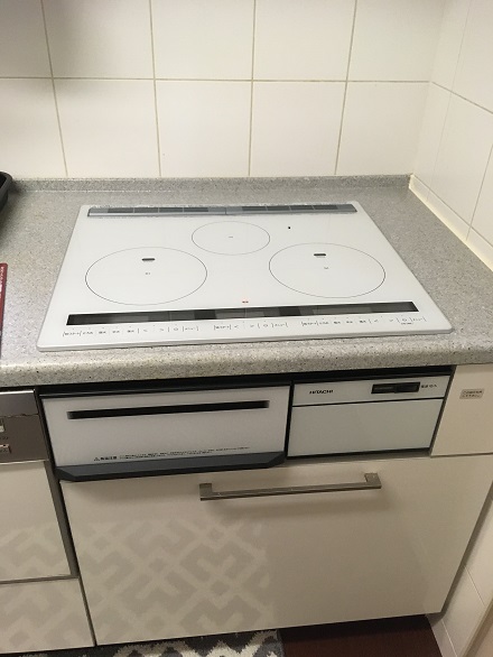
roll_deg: -1.3
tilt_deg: -34.5
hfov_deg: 48.3
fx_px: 550
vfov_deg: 61.6
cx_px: 246
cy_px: 328
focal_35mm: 29
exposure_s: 1/30
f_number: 2.2
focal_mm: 4.15
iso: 160
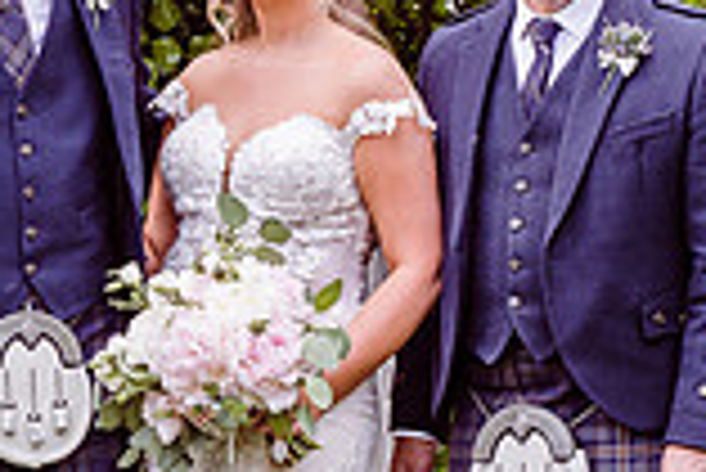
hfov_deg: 9.9
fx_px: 4004
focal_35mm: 204
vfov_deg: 6.7
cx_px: -185
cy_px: 334
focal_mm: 50
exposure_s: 1/100
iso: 250
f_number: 8
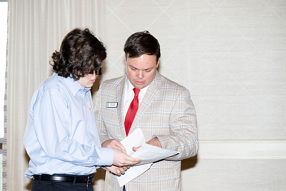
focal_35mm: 120
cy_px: 96
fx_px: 954
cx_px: 143
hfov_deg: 17.1
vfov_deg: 11.4
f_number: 5.6
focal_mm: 120
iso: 1000
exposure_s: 1/125
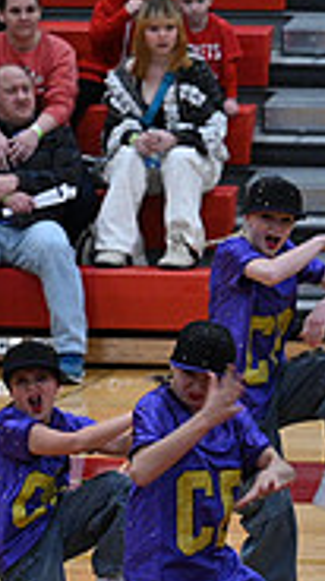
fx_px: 6873
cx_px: 801
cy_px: 586
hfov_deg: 2.7
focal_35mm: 447
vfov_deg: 4.8
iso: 4000
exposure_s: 1/400
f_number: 4
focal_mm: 135
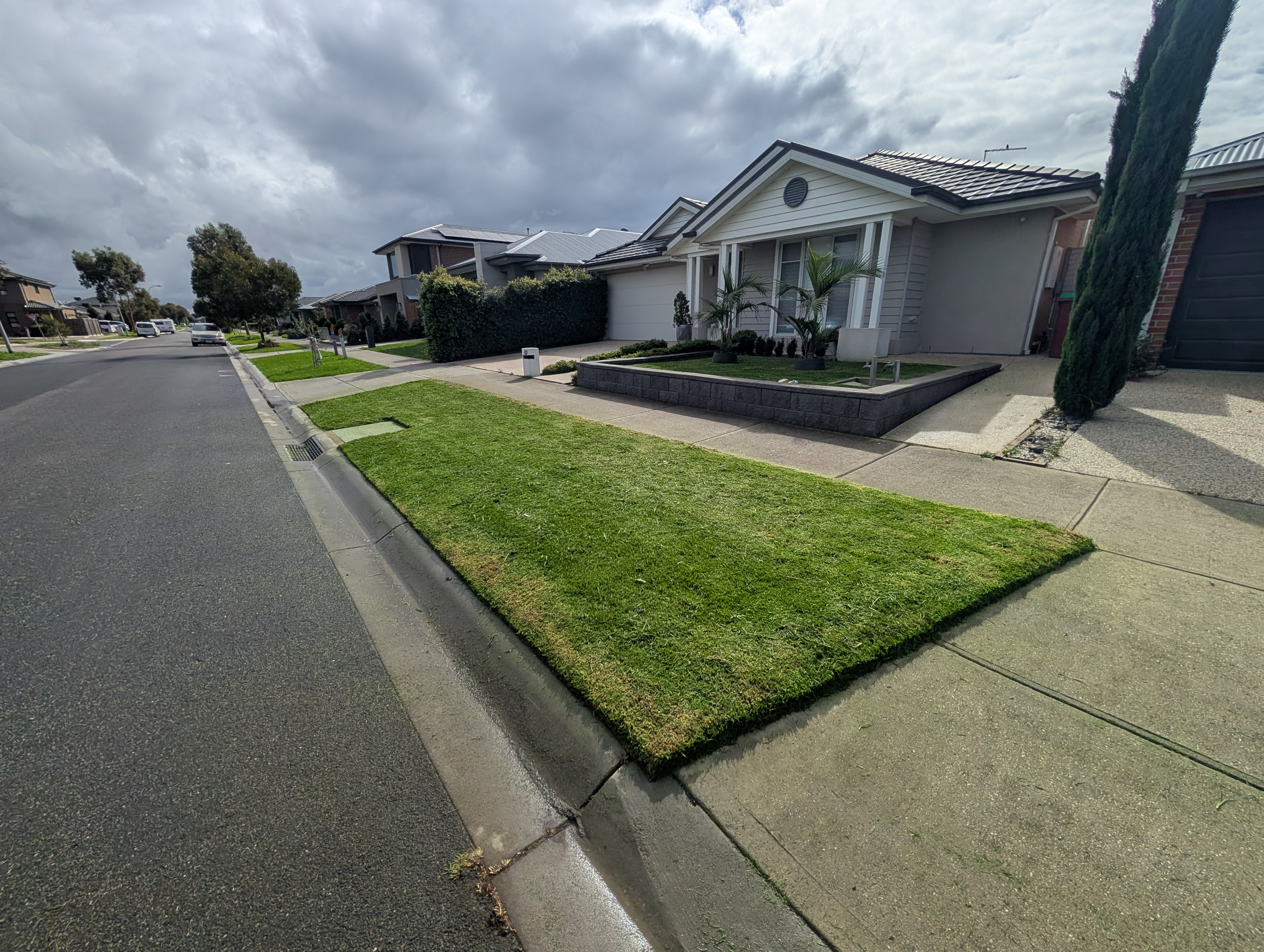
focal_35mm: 12
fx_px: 439
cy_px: 476
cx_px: 632
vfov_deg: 94.6
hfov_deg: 110.5
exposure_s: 1/11765
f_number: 1.7
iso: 63
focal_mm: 2.02
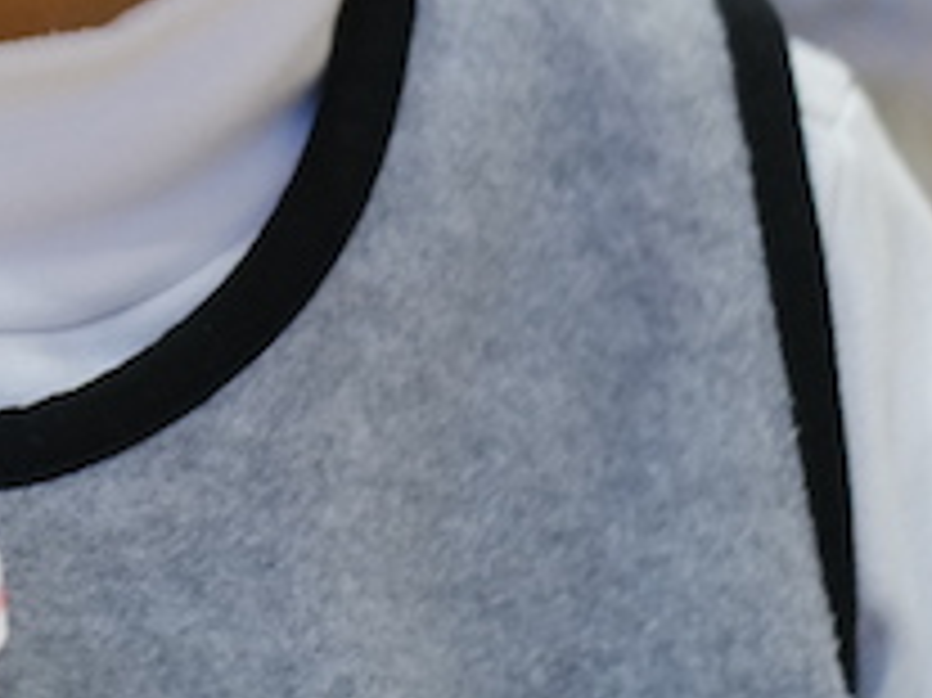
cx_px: -315
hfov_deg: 6.2
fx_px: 8476
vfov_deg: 4.7
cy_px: -363
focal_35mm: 315
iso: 1000
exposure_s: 1/160
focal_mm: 35
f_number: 2
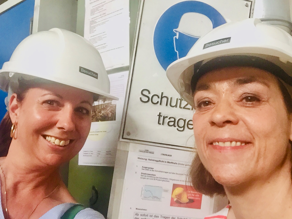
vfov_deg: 45.4
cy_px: 110
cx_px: 146
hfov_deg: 58.4
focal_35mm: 31
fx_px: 261
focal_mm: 2.65
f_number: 2.2
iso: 160
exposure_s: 1/33
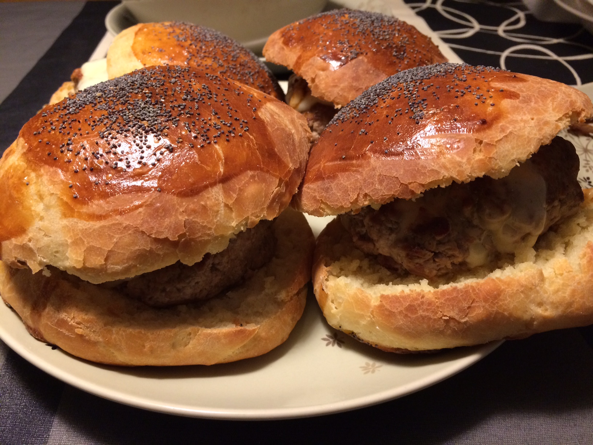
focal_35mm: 29
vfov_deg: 48.2
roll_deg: +1.6
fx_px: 497
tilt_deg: -37.1
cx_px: 296
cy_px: 222
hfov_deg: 61.7
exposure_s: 1/30
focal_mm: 4.15
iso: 160
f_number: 2.2
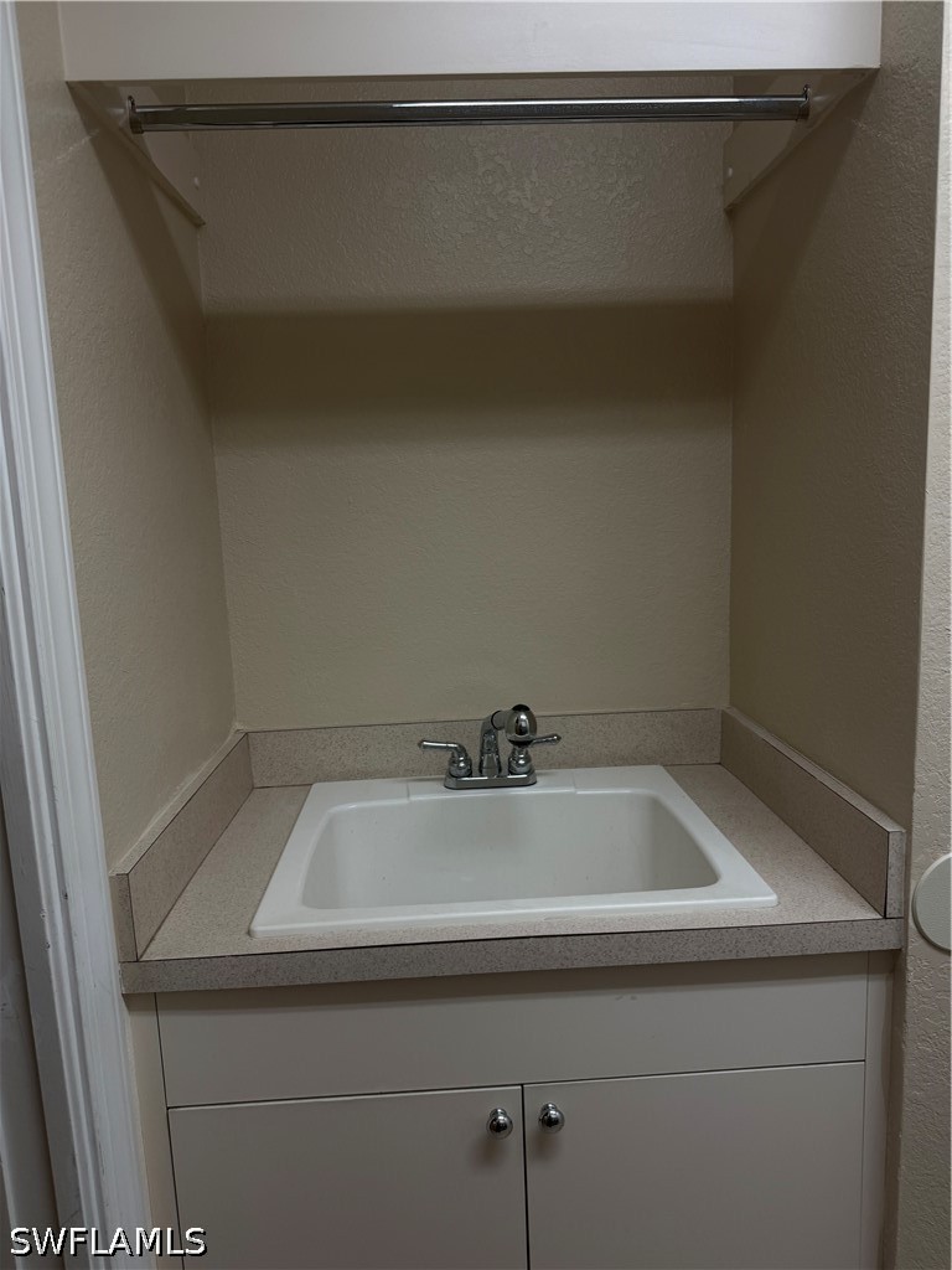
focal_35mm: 24
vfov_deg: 71.6
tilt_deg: -9.8
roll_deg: +1.9
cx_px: 476
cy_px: 635
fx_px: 880
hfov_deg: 56.8
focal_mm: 6.76
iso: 100
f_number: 1.78
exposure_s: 1/114
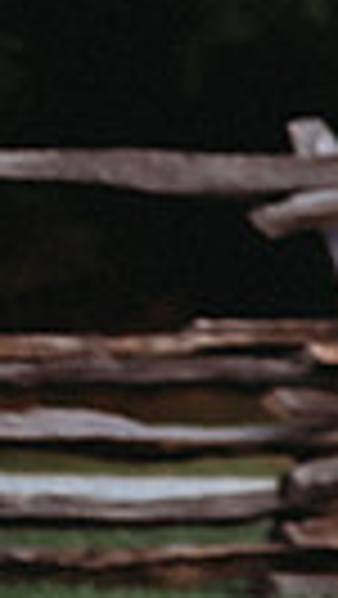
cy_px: -169
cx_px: 1149
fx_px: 5073
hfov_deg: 3.7
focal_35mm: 319
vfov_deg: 6.7
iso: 800
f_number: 2.8
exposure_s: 1/320
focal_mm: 70
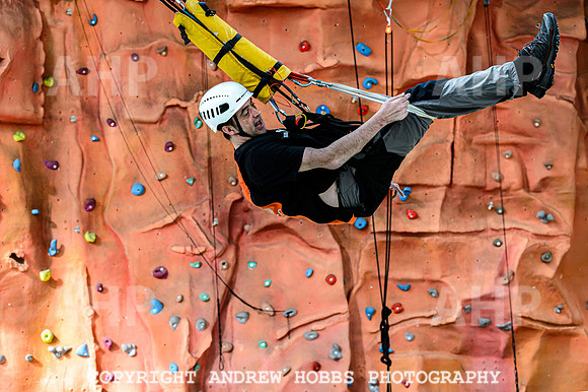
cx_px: 294
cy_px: 196
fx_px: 1339
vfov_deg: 16.6
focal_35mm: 82
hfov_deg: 24.8
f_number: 5
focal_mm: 82
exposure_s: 1/200
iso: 1600
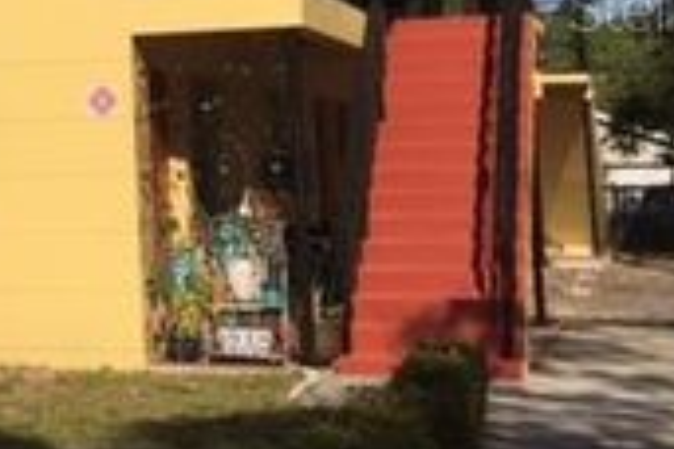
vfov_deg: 15.3
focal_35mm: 88
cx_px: -126
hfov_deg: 21.5
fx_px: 1647
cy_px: 6
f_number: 2.2
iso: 32
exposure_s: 1/4405
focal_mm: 4.15
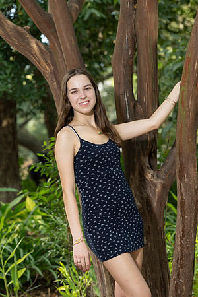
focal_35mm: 180
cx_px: 99
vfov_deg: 11.4
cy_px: 148
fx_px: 1485
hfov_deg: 7.6
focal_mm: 180
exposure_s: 1/200
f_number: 8
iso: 1000
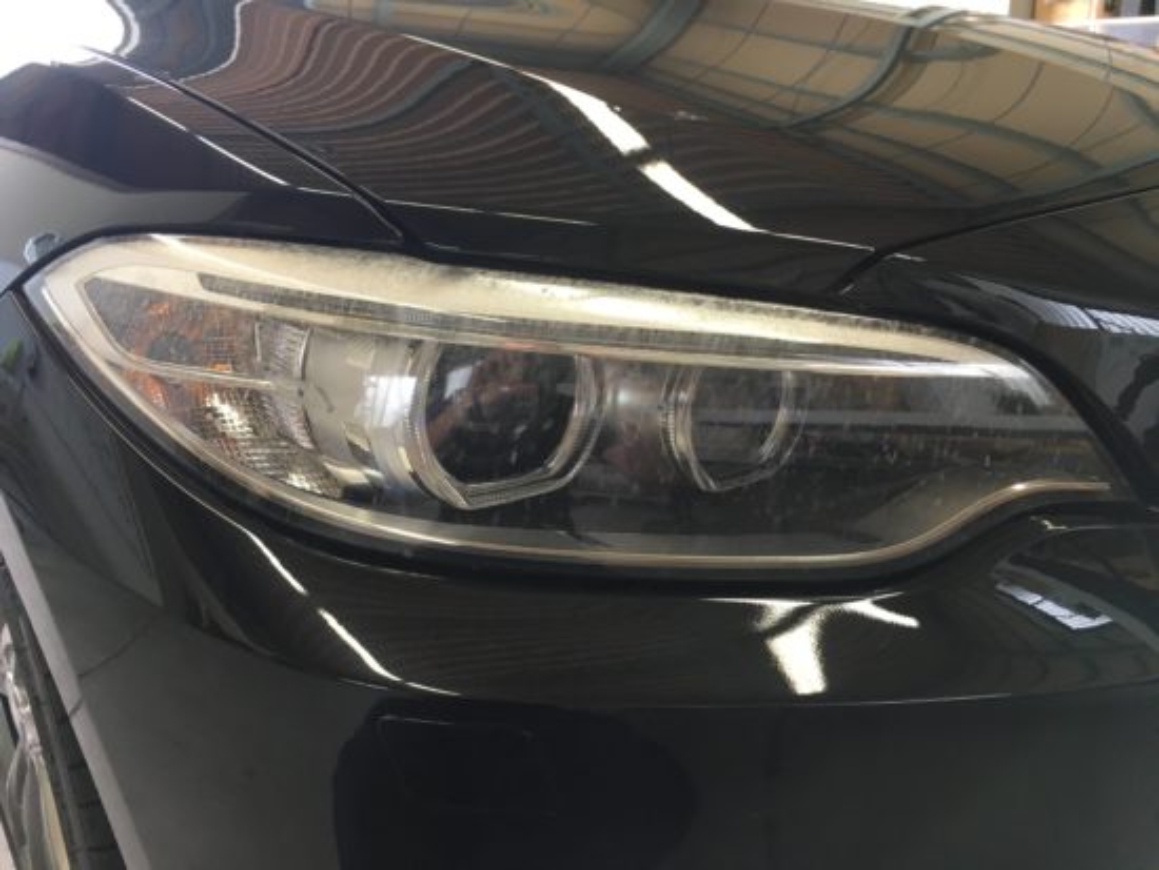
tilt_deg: -18.7
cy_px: 435
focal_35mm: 29
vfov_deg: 48.3
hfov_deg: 61.6
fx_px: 971
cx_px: 580
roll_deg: +1.0
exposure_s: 1/30
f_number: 2.2
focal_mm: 4.15
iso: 40
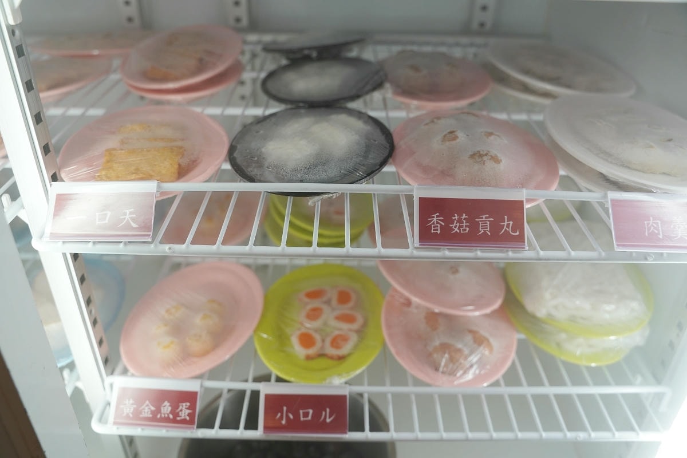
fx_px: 534
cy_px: 229
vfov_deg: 46.4
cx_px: 344
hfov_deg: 65.5
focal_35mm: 28
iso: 200
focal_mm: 28
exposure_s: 1/60
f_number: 4
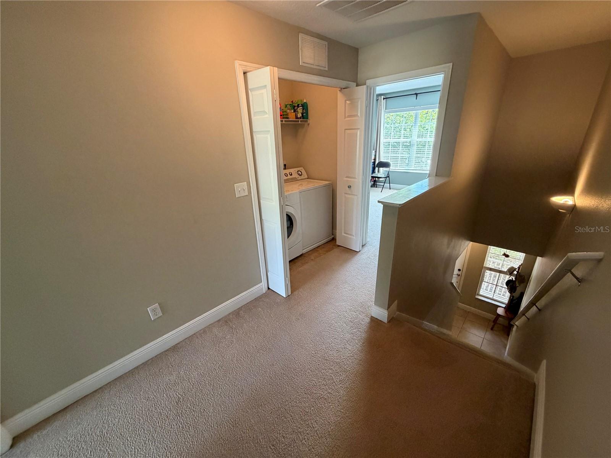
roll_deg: +2.7
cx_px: 306
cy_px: 229
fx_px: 247
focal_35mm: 14
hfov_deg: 102.1
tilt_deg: -20.5
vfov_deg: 85.7
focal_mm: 2.22
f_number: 2.2
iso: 320
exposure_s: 1/60
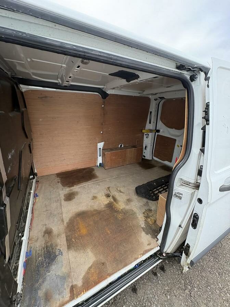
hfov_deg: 85.7
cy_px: 154
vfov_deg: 102.1
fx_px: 124
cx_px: 115
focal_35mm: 14
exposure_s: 1/136
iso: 80
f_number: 2.2
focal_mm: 2.22
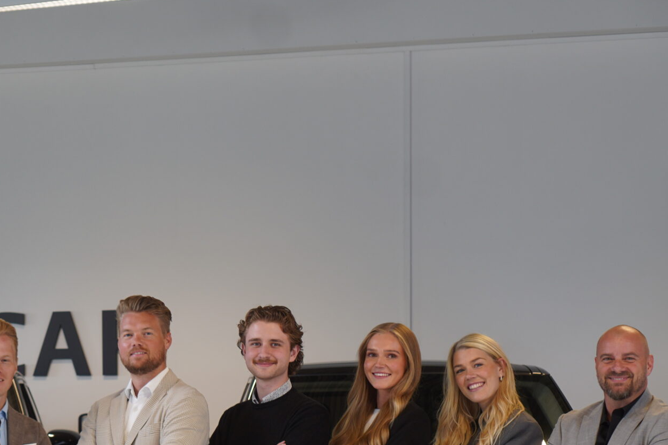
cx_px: 56
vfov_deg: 12.8
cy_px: 447
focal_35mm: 106
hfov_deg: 18.9
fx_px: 1966
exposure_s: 1/15
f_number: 4
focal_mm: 35
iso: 125
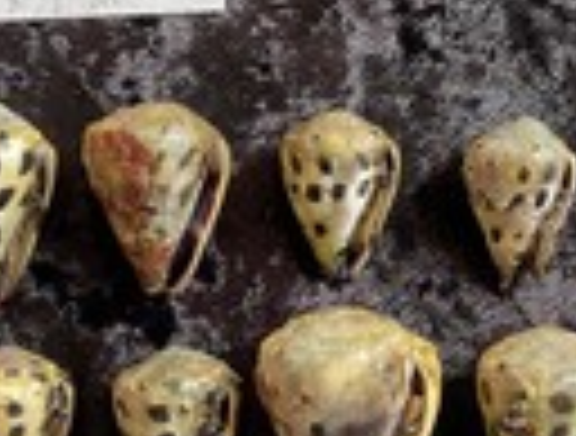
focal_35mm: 79
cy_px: 366
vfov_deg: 18.6
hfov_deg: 24.5
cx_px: 364
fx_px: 1319
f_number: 1.8
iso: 40
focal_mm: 3
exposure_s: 1/60
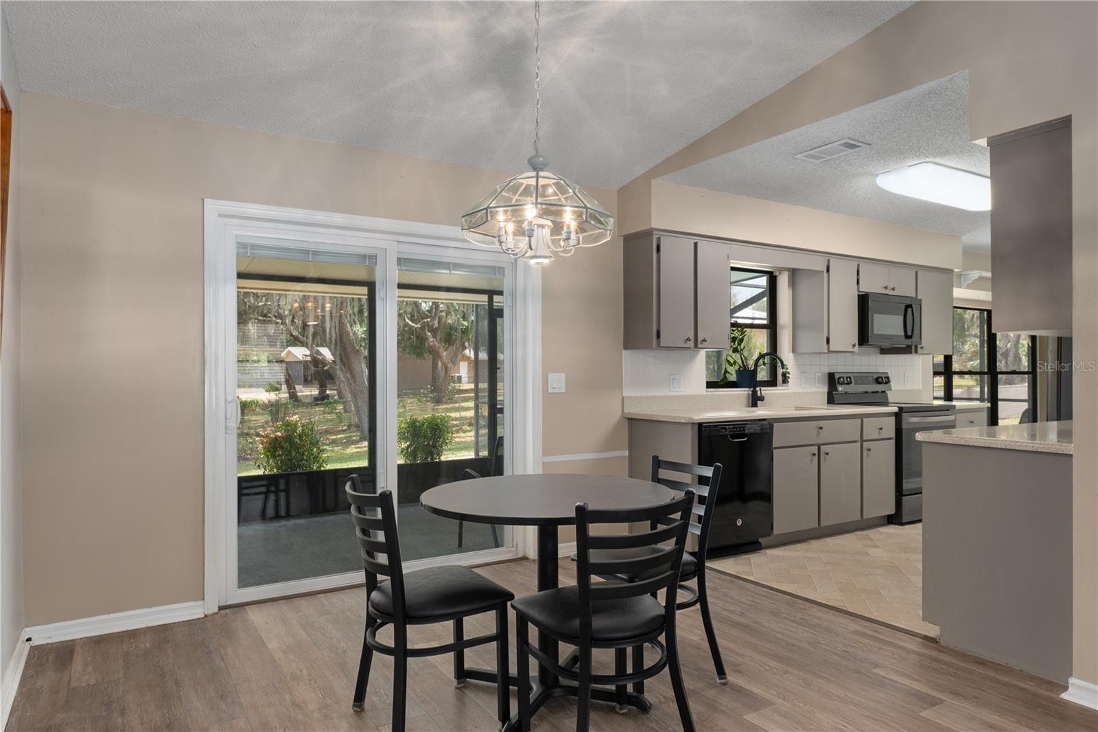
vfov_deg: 56.1
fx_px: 686
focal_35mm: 22
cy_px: 366
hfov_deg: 77.3
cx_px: 549
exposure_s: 1/4
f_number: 8
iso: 320
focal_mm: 15
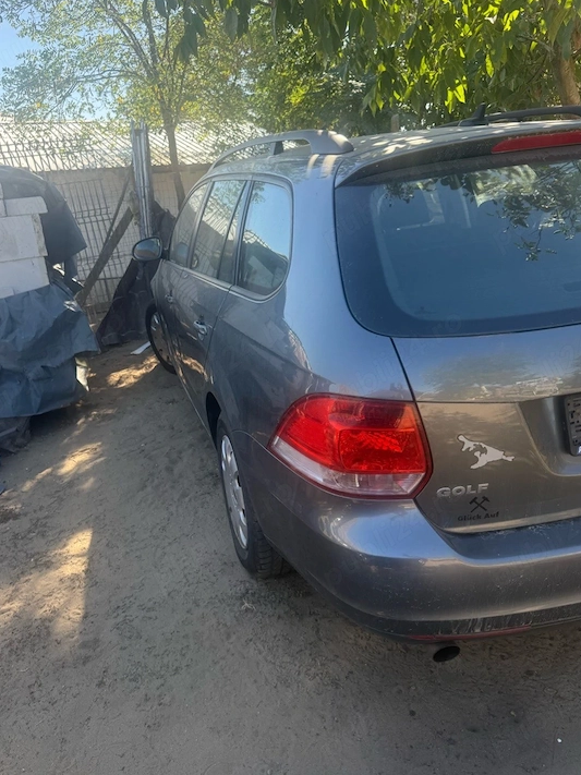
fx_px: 604
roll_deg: +0.5
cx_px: 266
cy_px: 391
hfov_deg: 51.3
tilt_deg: -19.8
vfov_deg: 65.3
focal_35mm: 27
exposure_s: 1/1032
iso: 100
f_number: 1.78
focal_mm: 6.76
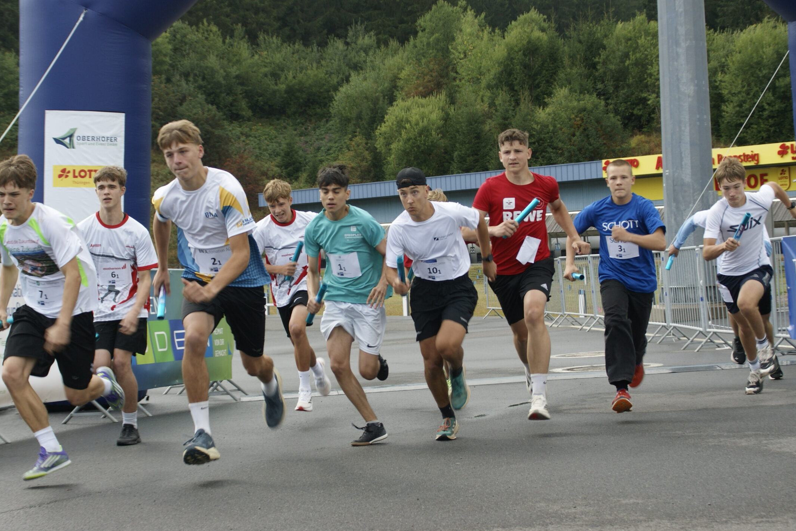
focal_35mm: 82
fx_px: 1804
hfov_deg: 24.9
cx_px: 383
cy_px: 242
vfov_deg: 16.7
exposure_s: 1/200
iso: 100
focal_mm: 45
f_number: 6.3
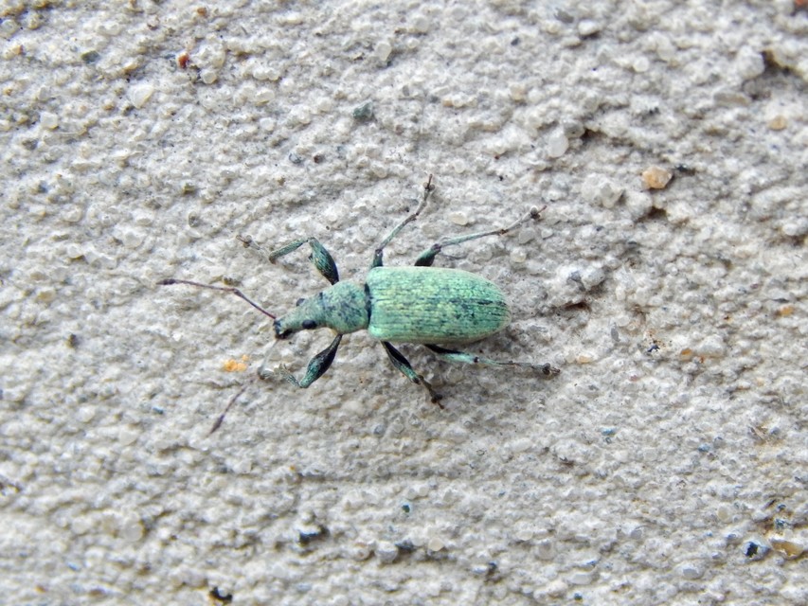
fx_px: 3292
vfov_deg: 10.5
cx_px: 404
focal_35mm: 141
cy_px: 303
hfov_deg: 14.0
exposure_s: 1/200
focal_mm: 25.3
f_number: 4.9
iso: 400
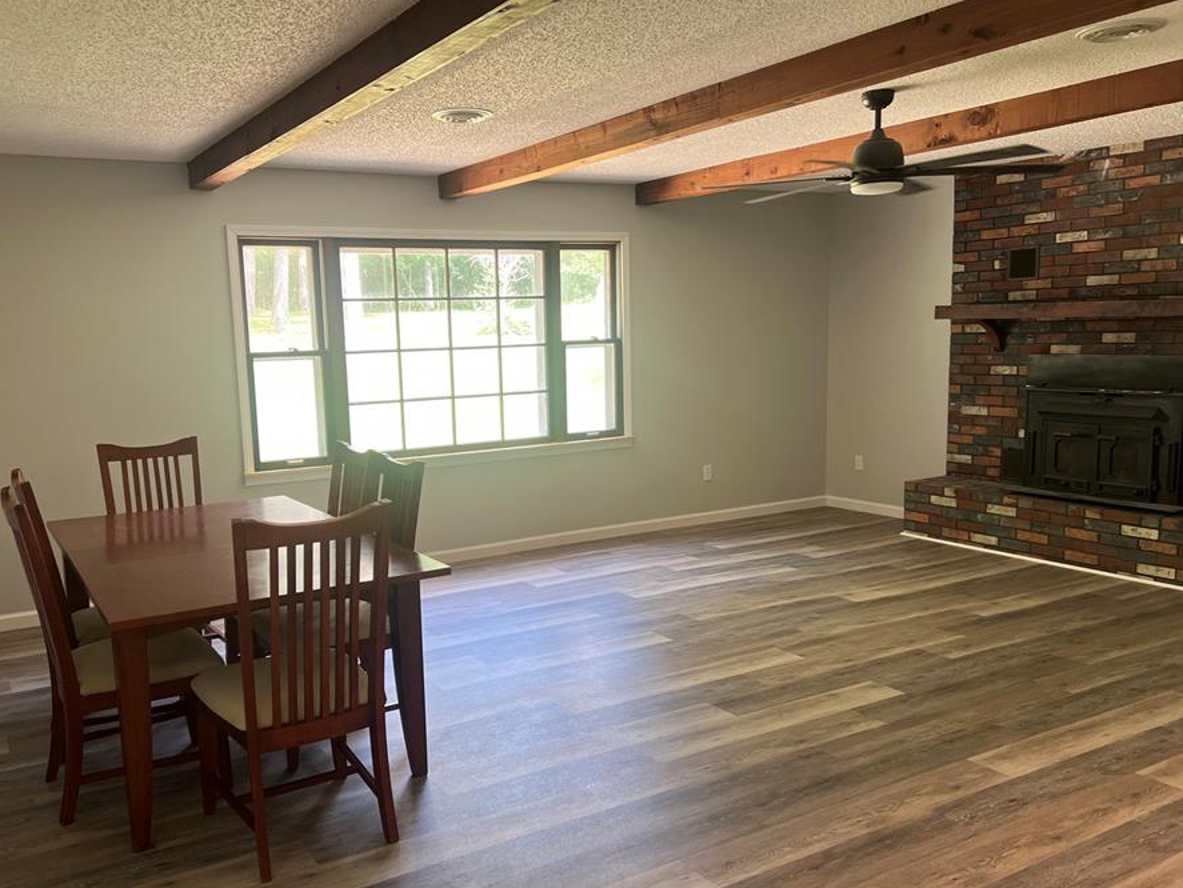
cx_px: 517
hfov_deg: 59.8
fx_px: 1026
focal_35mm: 30
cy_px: 464
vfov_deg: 46.8
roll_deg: +1.1
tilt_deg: -7.3
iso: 100
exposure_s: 1/120
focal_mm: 5.7
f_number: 1.5
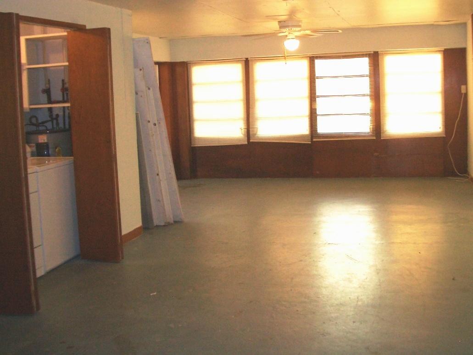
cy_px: 178
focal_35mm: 35
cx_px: 236
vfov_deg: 40.7
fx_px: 478
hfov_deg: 52.6
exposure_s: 1/60
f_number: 2.6
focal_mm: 5.8
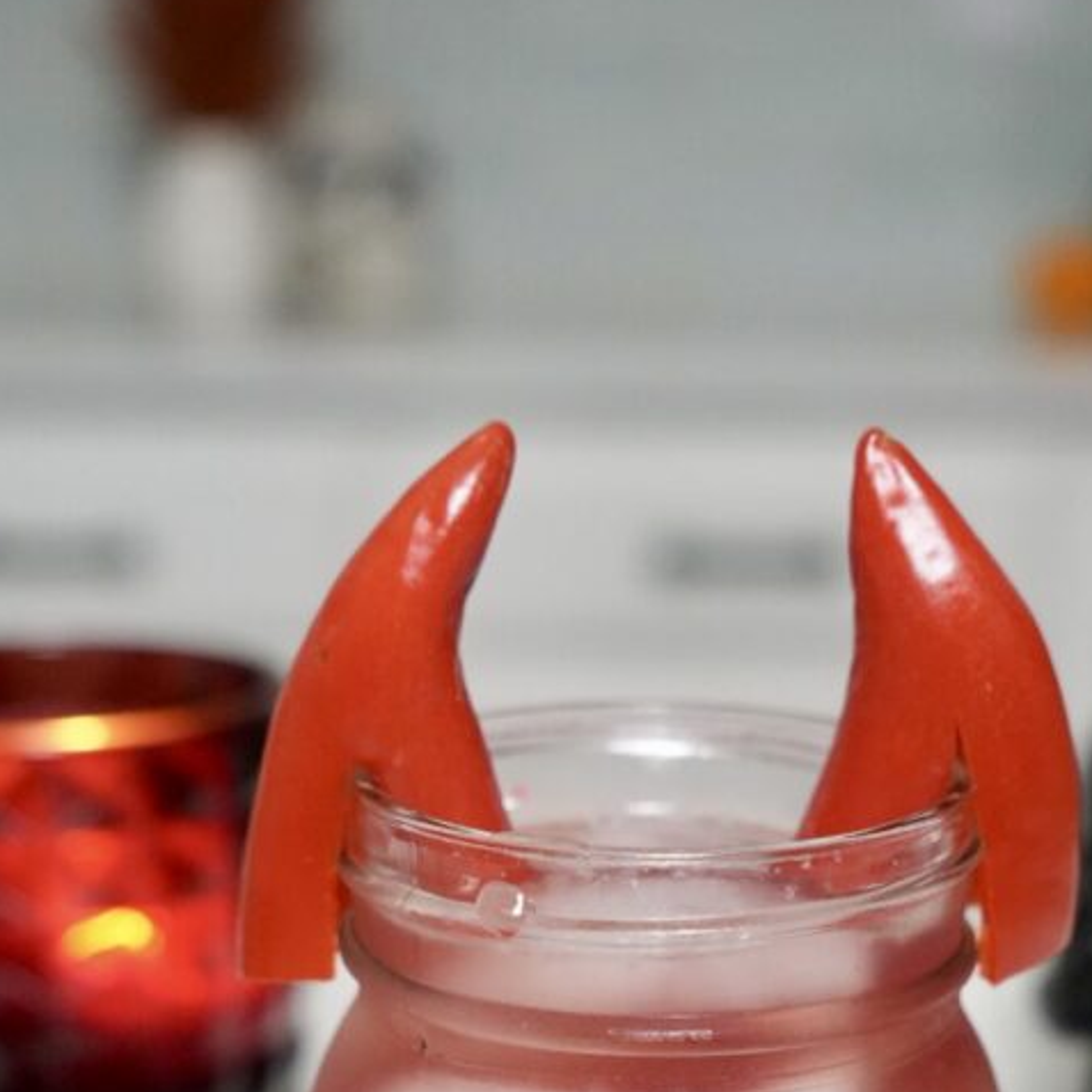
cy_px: 1030
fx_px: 2638
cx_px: 662
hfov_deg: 23.3
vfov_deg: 22.7
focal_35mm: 74
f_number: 3.2
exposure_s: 1/250
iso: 4000
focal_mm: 27
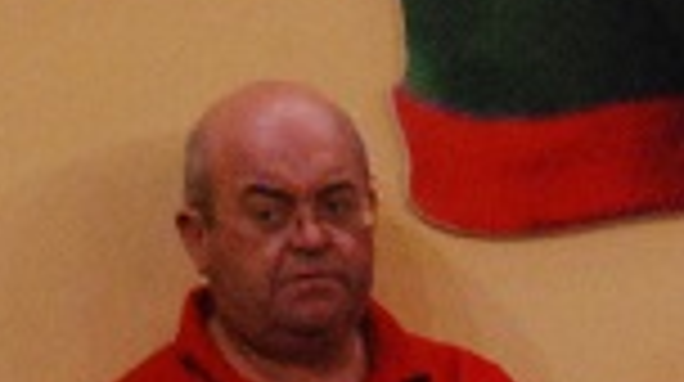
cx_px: -590
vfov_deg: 0.7
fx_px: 30065
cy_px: 1148
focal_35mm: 1660
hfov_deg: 1.3
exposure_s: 1/250
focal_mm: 160
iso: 1600
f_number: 5
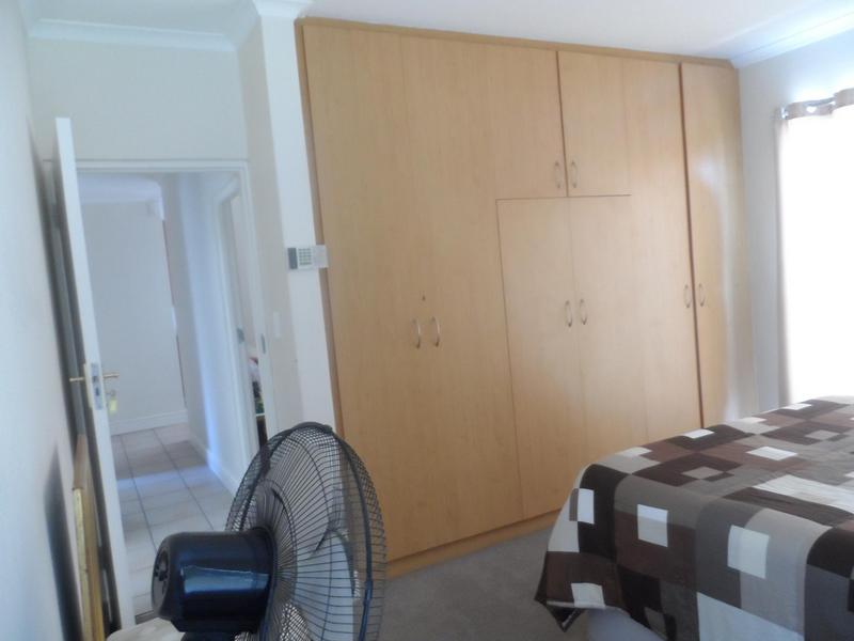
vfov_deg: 56.8
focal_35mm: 24
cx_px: 427
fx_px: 592
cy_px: 320
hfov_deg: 71.6
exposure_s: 1/15
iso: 400
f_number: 3.2
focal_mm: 4
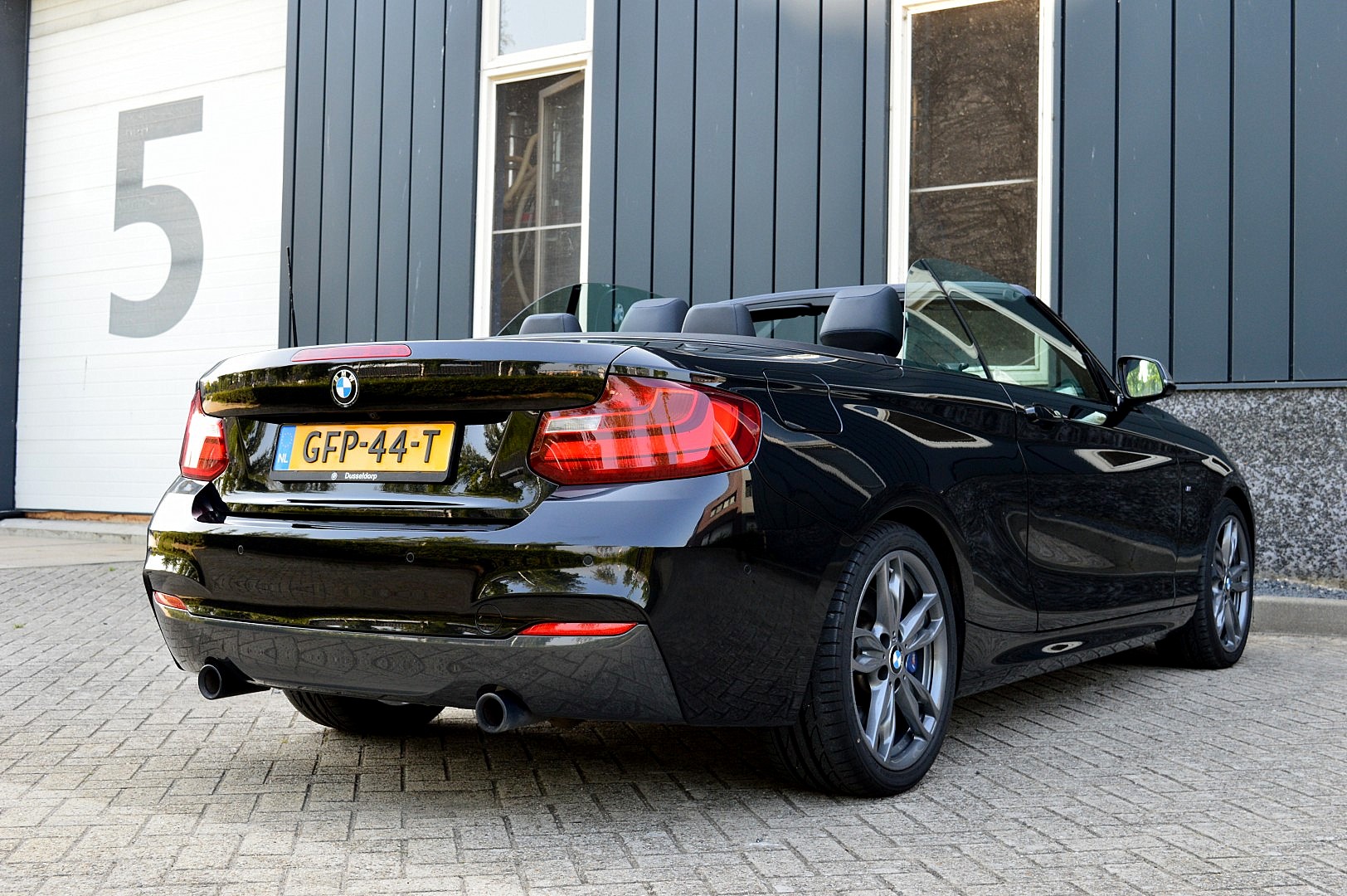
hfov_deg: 43.6
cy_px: 448
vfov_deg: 29.8
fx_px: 1682
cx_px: 674
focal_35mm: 45
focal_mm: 30
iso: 400
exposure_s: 1/100
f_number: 9
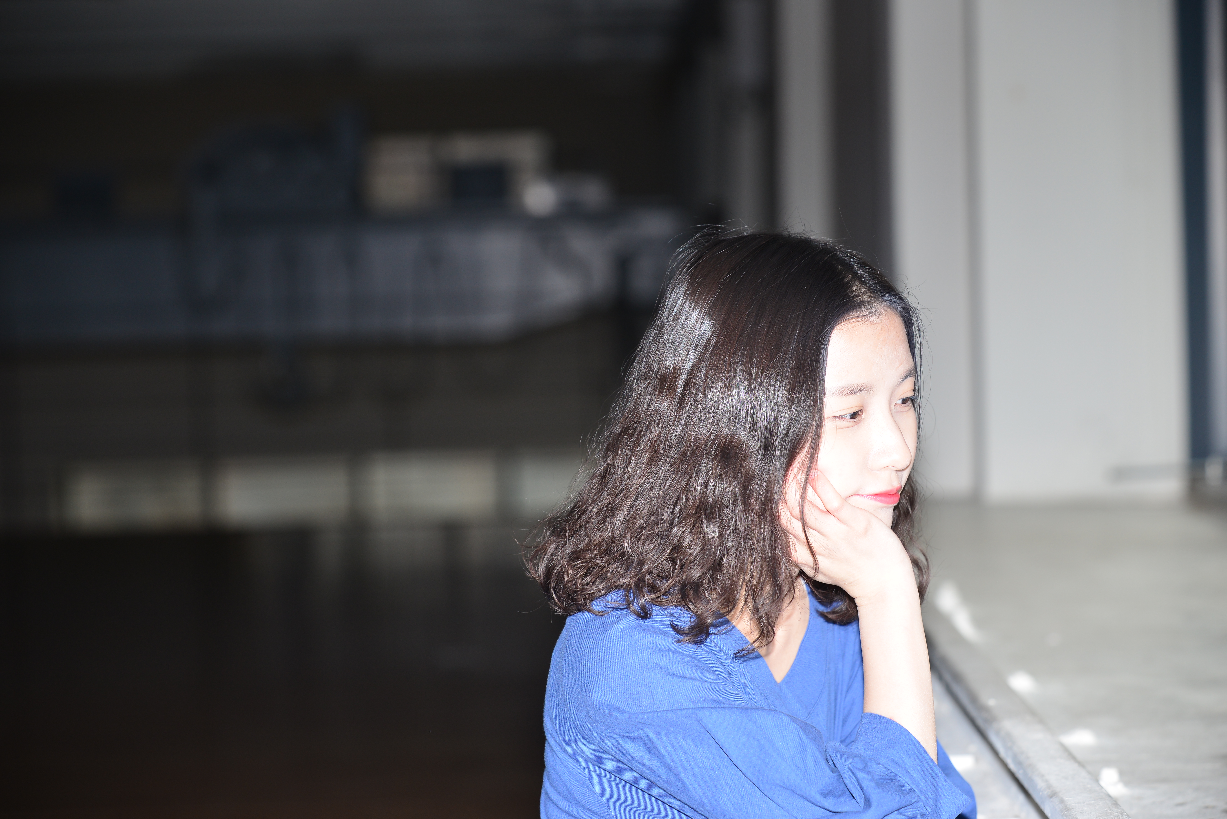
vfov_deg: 13.1
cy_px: 410
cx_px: 614
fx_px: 3580
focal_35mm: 105
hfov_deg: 19.4
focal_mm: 105
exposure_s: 1/200
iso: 320
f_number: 5
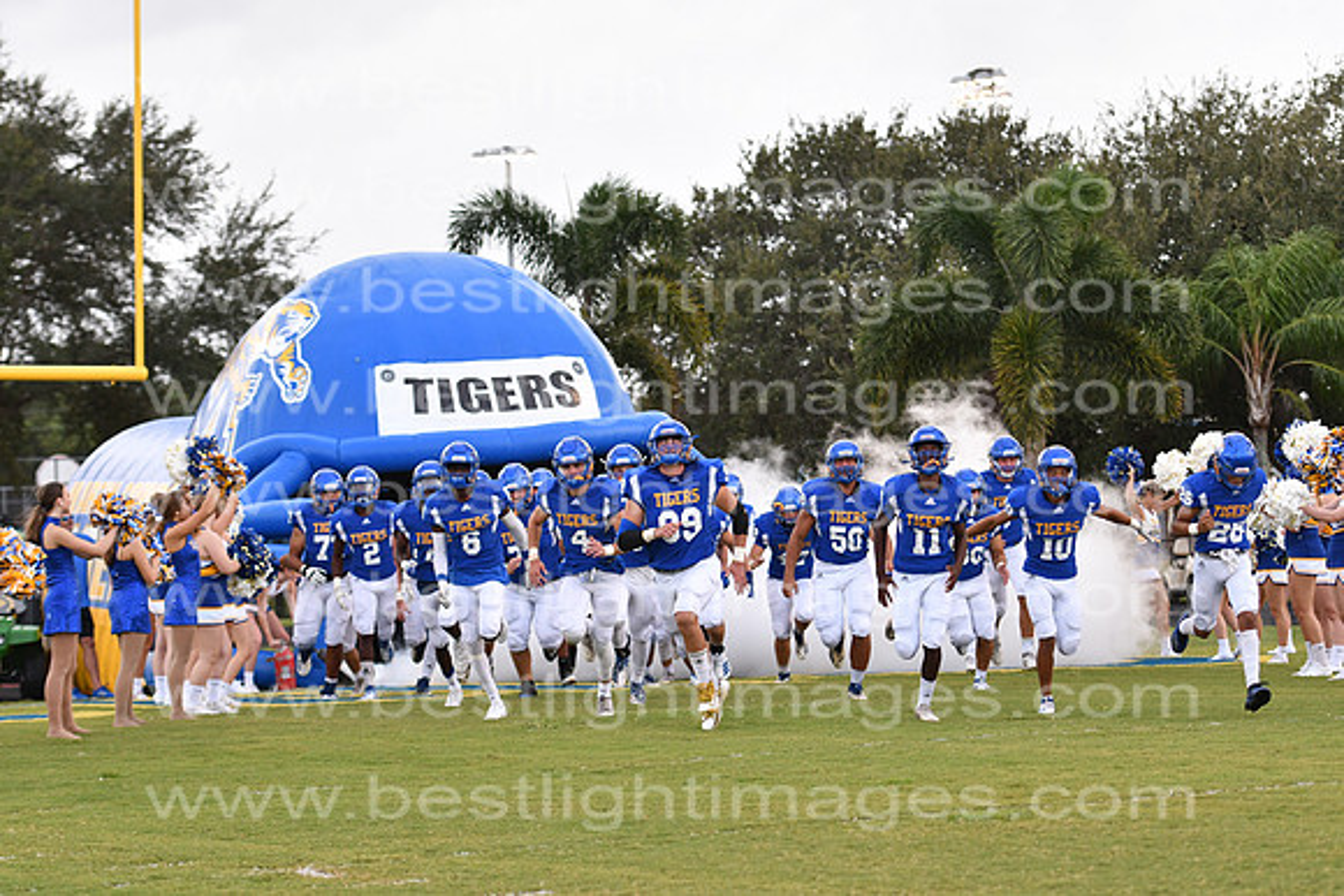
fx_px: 5153
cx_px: 672
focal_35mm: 138
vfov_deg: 9.9
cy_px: 448
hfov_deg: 14.9
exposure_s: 1/1000
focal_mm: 92
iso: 800
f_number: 3.2
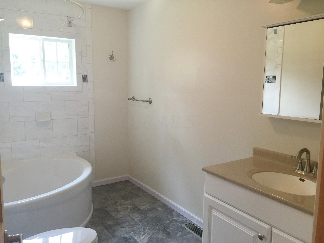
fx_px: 271
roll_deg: -1.3
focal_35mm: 29
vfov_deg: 48.2
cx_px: 162
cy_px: 122
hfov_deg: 61.7
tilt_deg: -6.4
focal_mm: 4.15
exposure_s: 1/30
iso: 50
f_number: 2.2
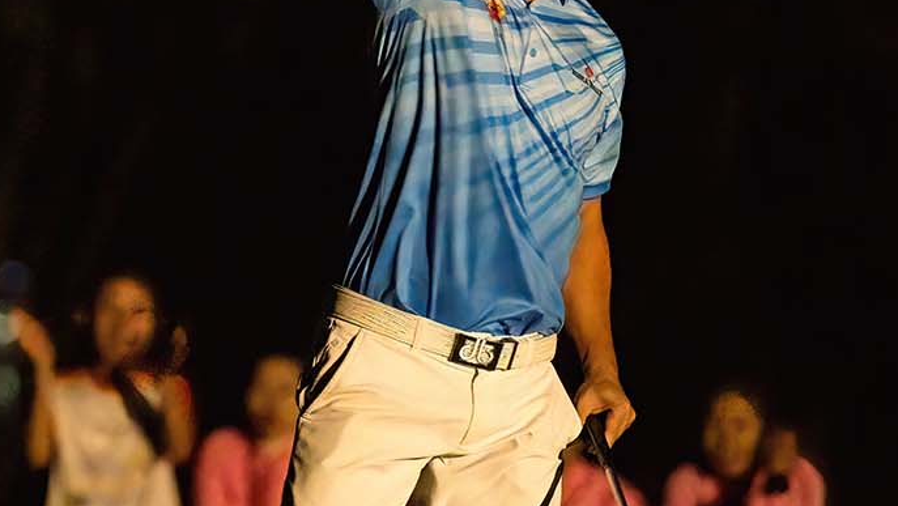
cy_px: 299
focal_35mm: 439
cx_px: 447
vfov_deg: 2.8
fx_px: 10457
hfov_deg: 4.9
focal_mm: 200
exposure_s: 1/200
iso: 25600
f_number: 2.8
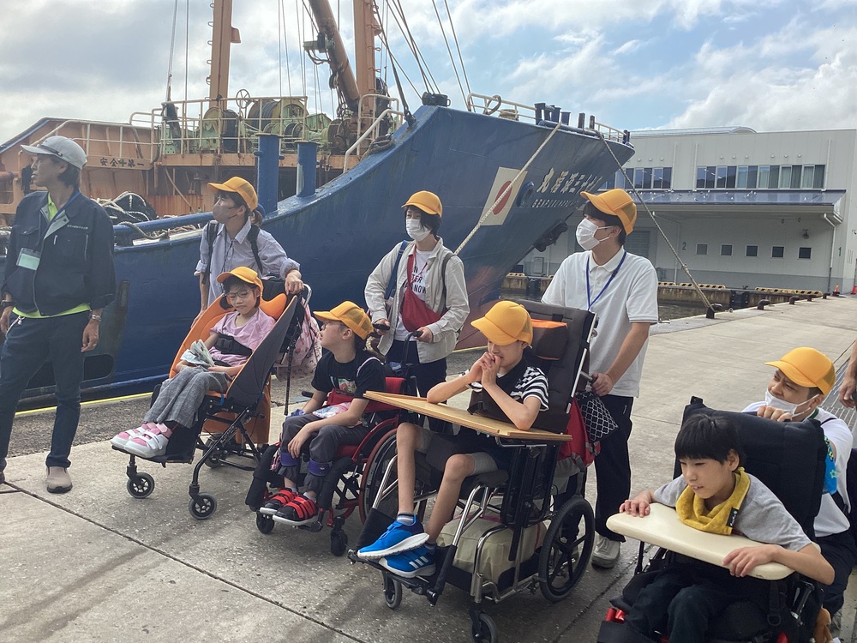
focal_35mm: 31
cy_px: 322
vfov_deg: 45.4
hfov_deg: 58.4
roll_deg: -0.9
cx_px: 428
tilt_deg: -9.4
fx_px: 767
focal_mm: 3.3
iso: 25
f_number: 2.4
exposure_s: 1/858
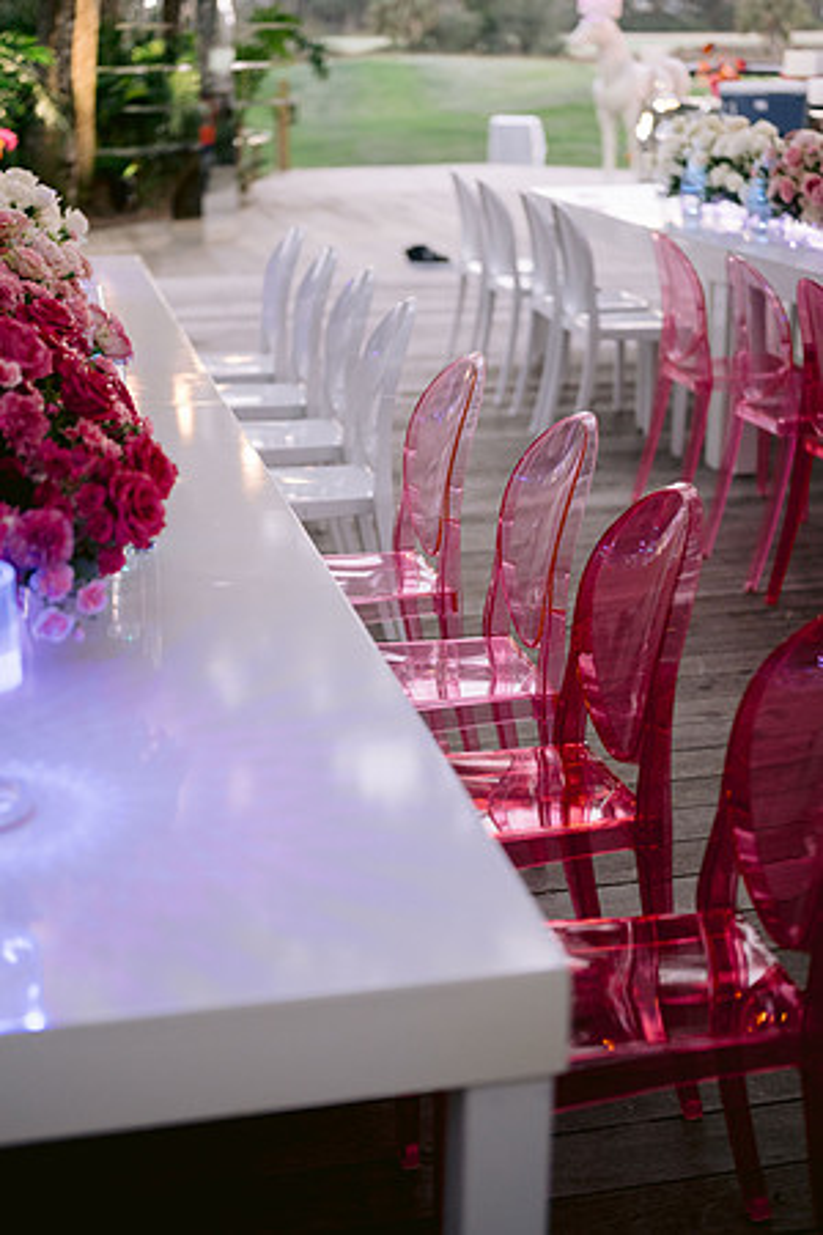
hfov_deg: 27.0
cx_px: 412
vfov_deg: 39.6
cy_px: 618
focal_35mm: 50
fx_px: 1714
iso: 800
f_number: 2
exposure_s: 1/200
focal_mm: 50
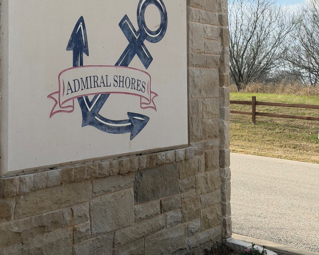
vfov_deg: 23.9
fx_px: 595
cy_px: 61
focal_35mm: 63
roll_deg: -0.8
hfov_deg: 30.0
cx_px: 160
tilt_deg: +2.9
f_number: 1.78
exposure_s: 1/3891
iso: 64
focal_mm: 6.76
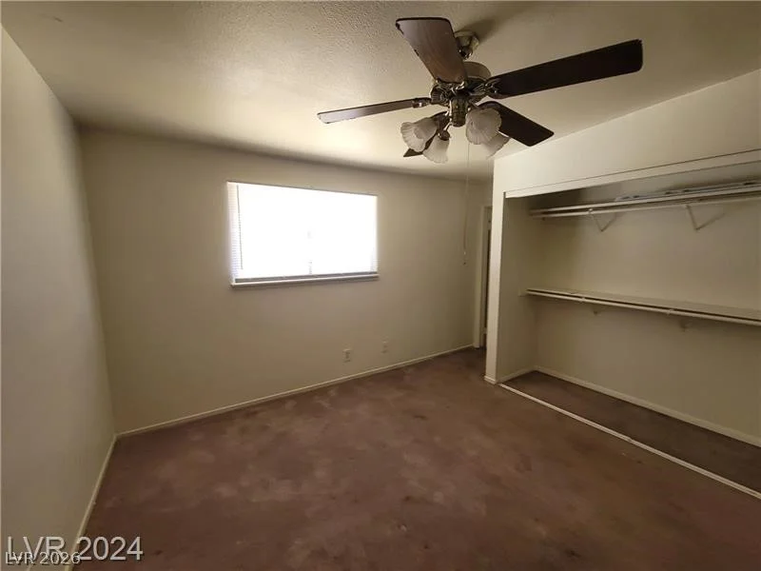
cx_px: 380
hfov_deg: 106.2
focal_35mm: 13
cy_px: 286
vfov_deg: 89.9
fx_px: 286
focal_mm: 2.2
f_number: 2.2
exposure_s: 1/60
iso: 100
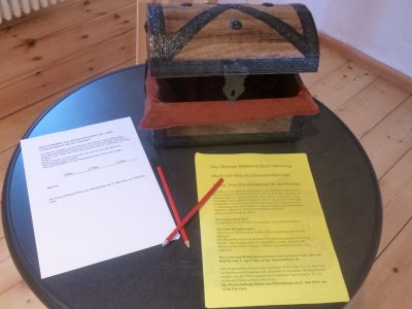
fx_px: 428
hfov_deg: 51.4
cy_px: 154
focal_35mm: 36
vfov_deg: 39.7
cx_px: 206
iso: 400
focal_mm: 6.4
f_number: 3.1
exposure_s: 1/25
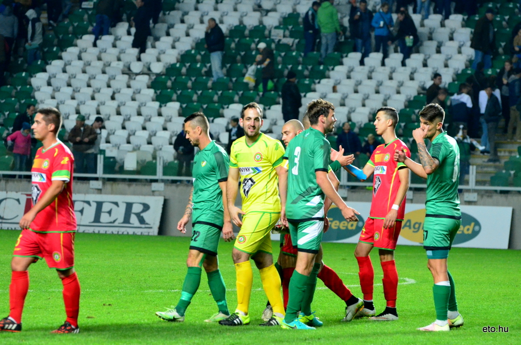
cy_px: 172
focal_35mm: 270
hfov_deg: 7.6
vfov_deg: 5.1
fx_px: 3900
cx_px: 260
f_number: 5
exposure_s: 1/400
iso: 5000
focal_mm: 180
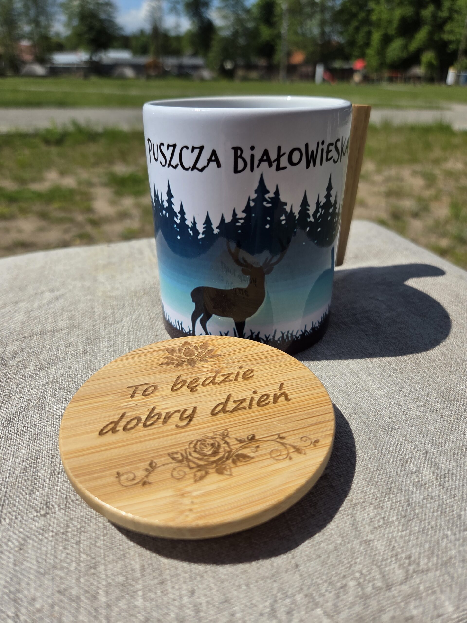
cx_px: 234
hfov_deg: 58.9
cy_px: 312
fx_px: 414
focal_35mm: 23
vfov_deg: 73.9
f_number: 1.8
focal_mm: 5.4
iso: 64
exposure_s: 1/7891
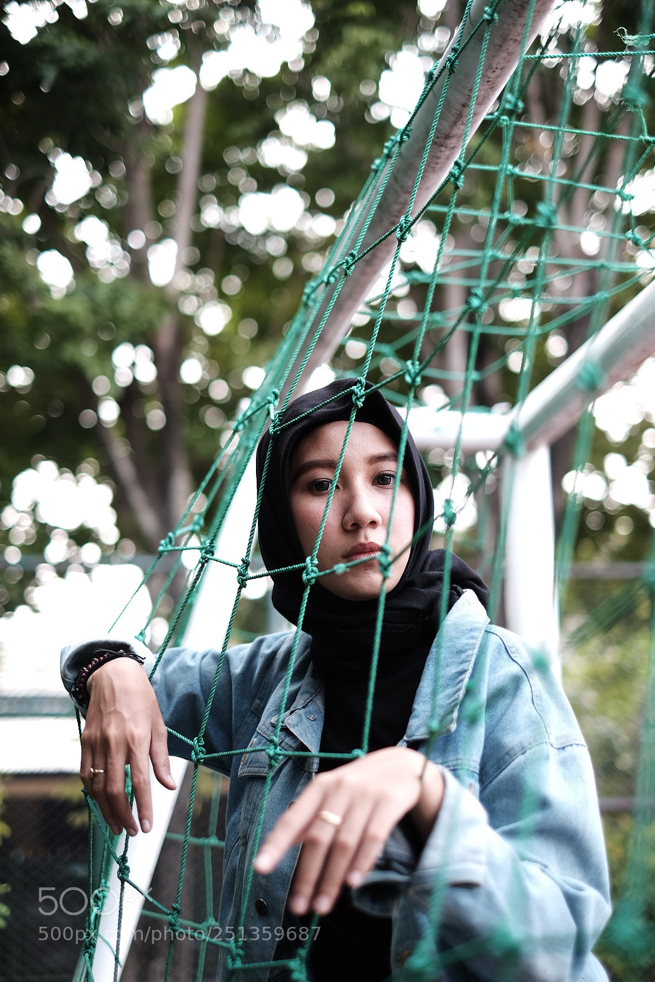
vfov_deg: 37.5
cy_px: 491
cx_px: 328
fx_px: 1446
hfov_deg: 25.5
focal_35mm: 53
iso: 100
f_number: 1.4
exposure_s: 1/320
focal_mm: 35
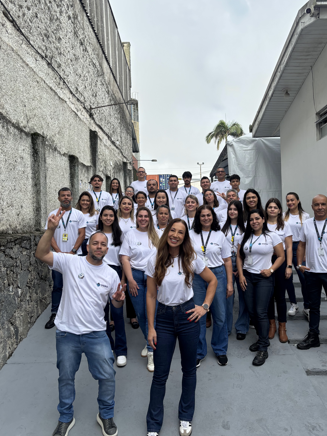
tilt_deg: +0.4
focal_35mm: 32
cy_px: 210
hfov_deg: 44.1
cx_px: 182
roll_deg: +0.7
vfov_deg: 56.8
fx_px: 403
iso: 50
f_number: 1.6
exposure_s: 1/844
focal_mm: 5.96
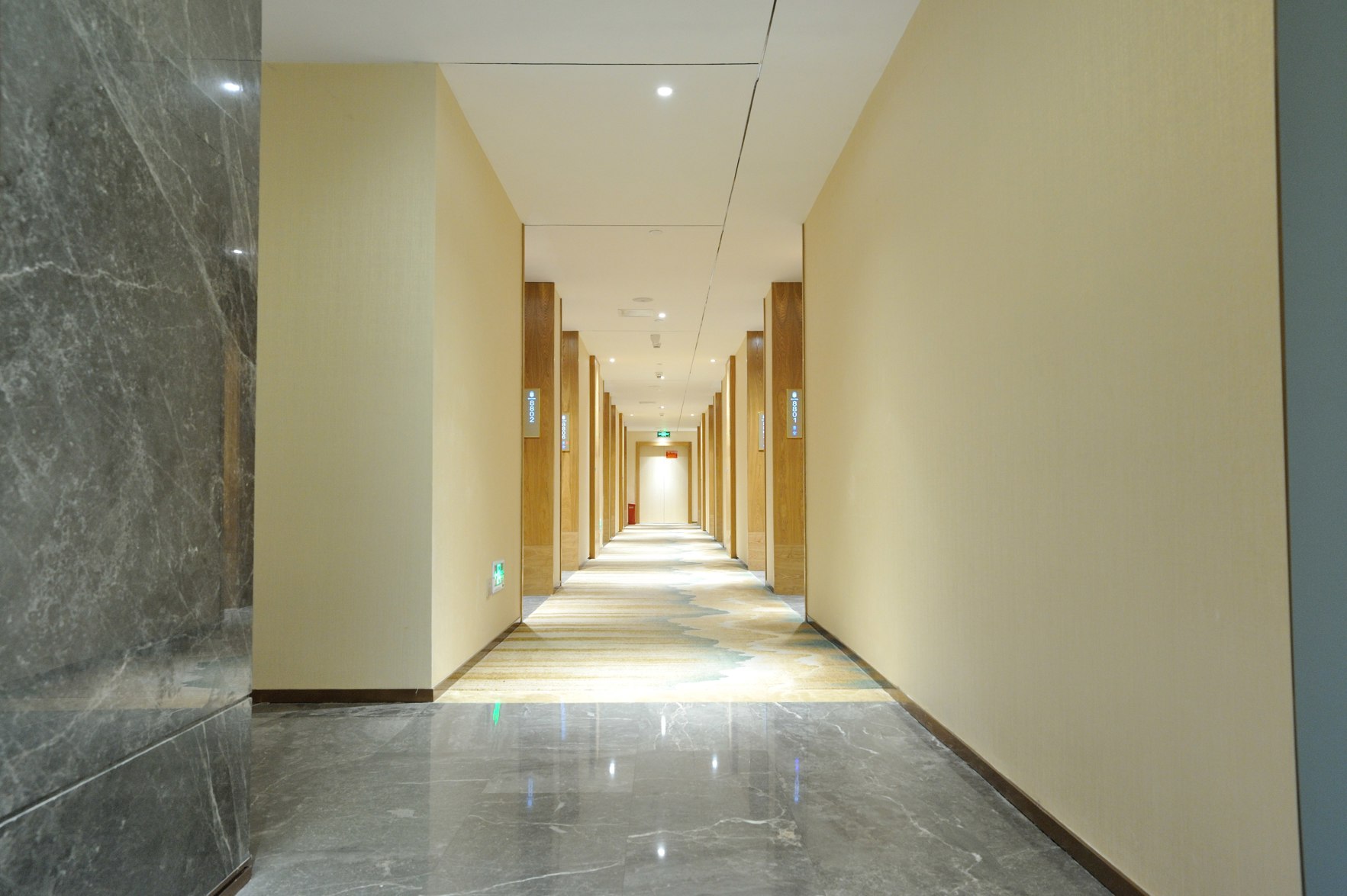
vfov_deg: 49.5
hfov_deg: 69.4
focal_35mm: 26
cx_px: 674
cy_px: 448
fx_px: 972
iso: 800
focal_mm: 26
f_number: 7.1
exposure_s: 1/4
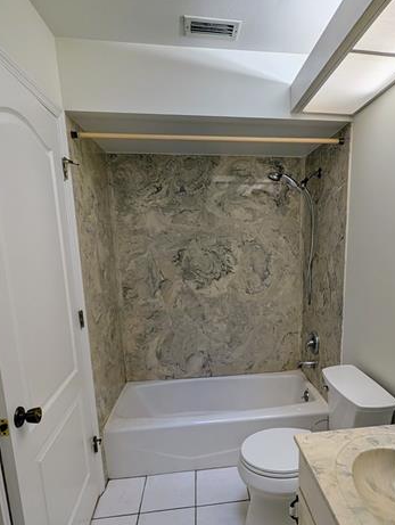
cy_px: 306
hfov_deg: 65.1
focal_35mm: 20
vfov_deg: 81.0
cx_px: 247
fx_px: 304
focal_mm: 2.02
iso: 53
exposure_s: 1/352
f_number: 1.7
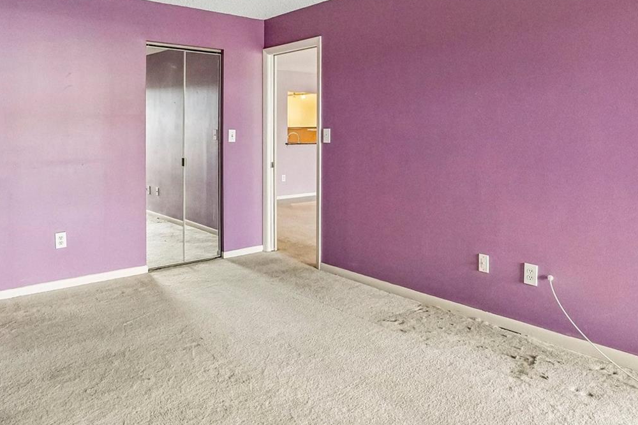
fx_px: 425
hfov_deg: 72.6
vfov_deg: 52.0
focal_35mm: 24
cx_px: 395
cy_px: 137
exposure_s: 1/30
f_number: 8
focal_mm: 10
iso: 3200
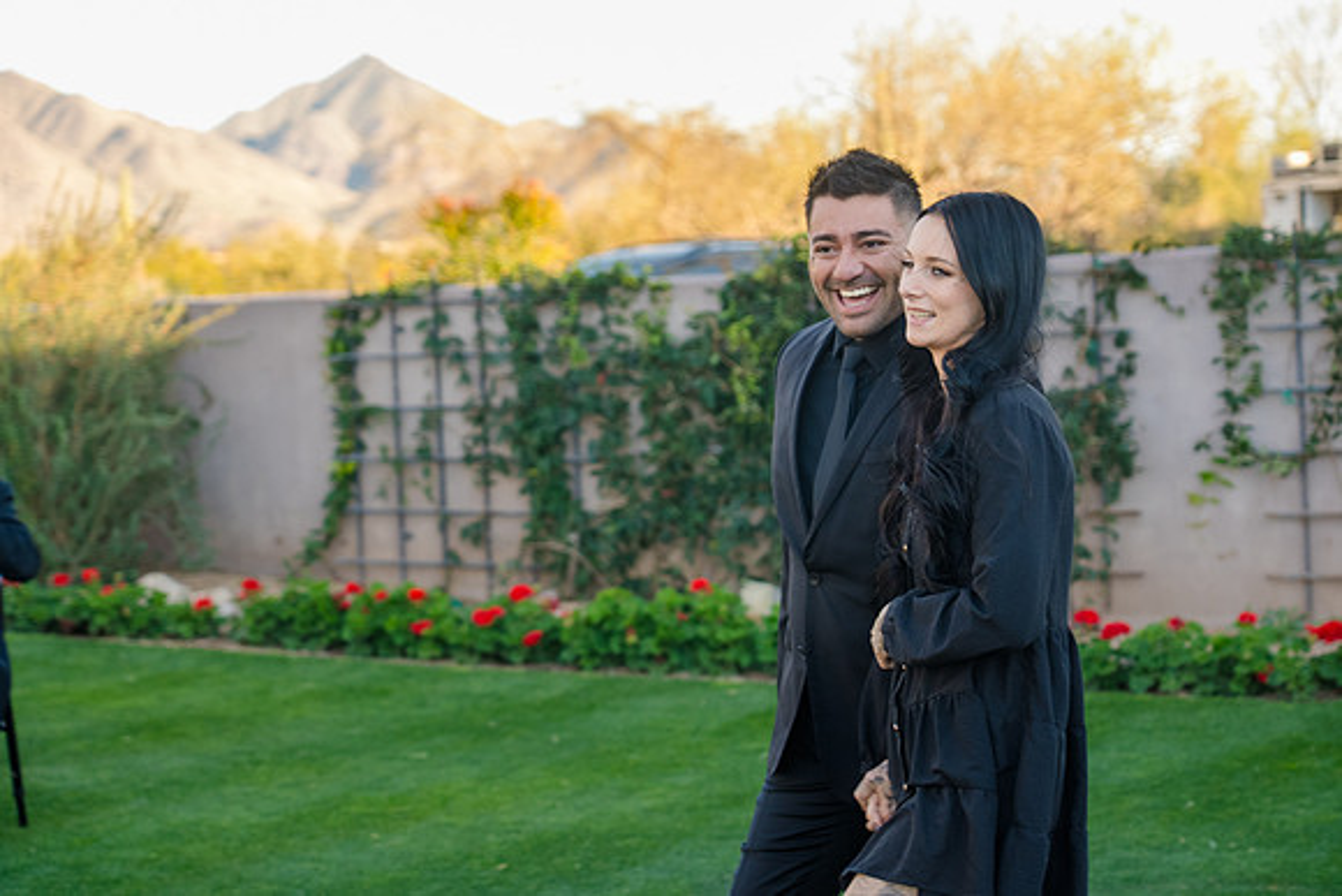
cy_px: 404
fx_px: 2989
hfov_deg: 25.3
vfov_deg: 17.0
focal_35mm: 80
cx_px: 737
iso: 320
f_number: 4
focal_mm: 73
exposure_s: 1/250
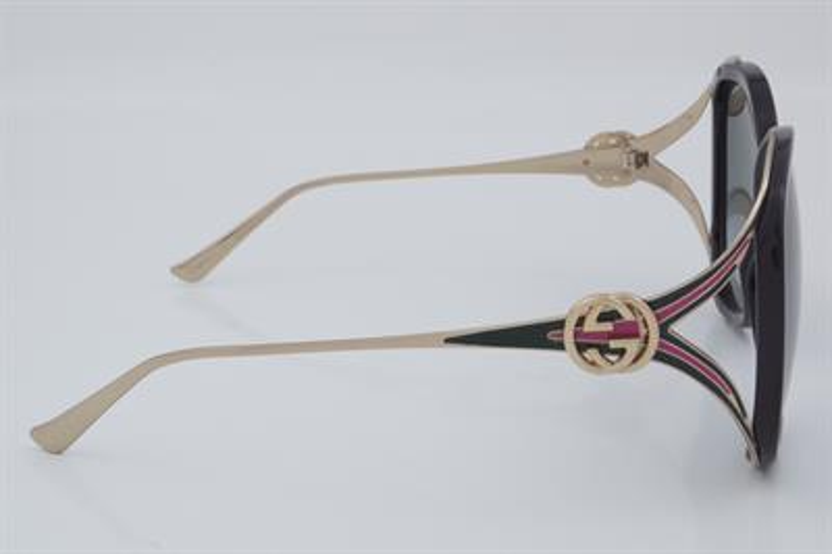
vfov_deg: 18.2
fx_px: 1732
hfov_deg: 27.0
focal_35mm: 75
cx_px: 416
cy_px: 277
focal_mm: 50
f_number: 32
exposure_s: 1/4
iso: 100
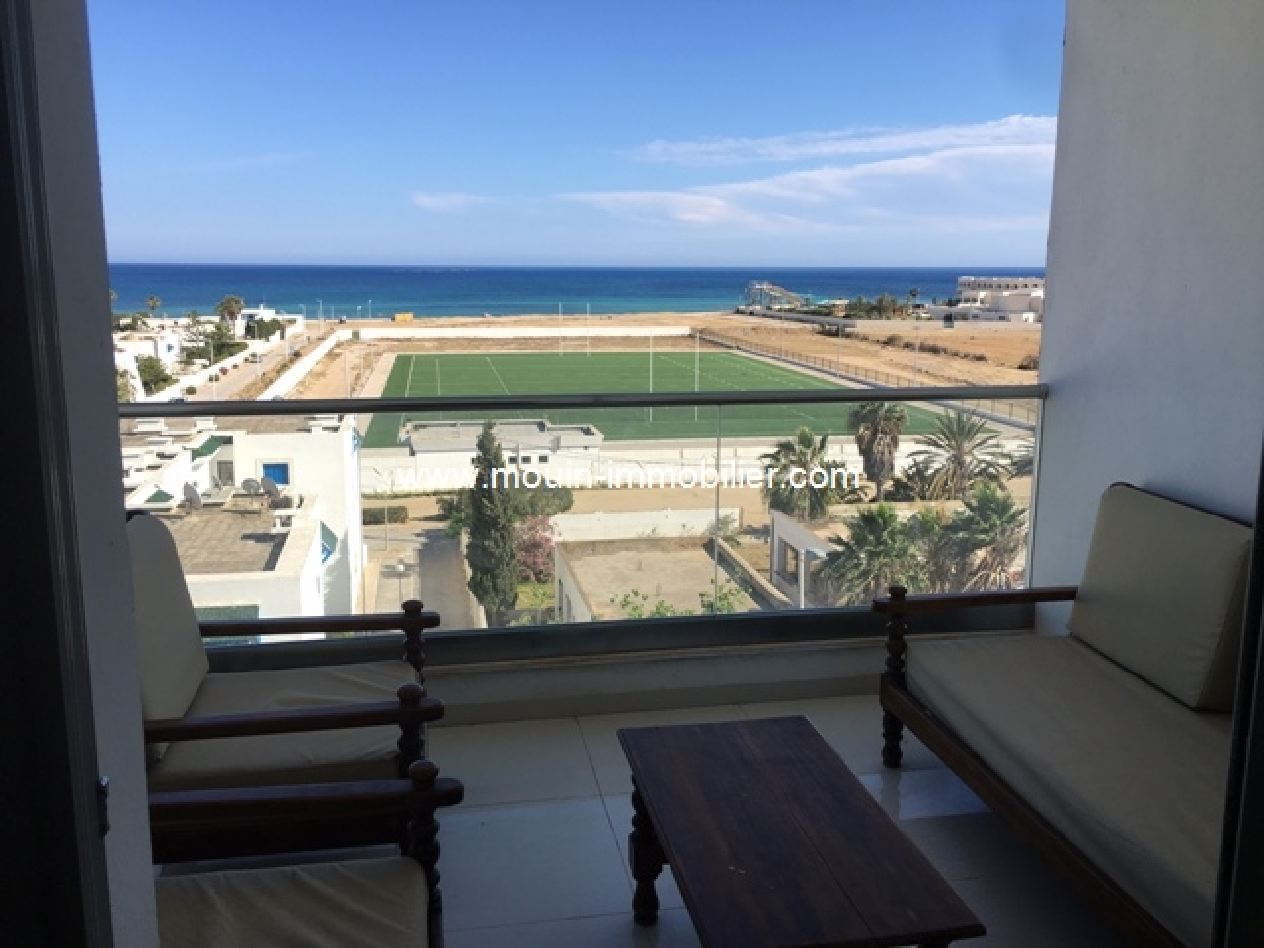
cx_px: 632
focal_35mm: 29
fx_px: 1059
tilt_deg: -9.9
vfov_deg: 48.2
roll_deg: +0.0
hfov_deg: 61.7
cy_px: 474
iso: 25
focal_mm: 4.15
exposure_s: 1/974
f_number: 2.2
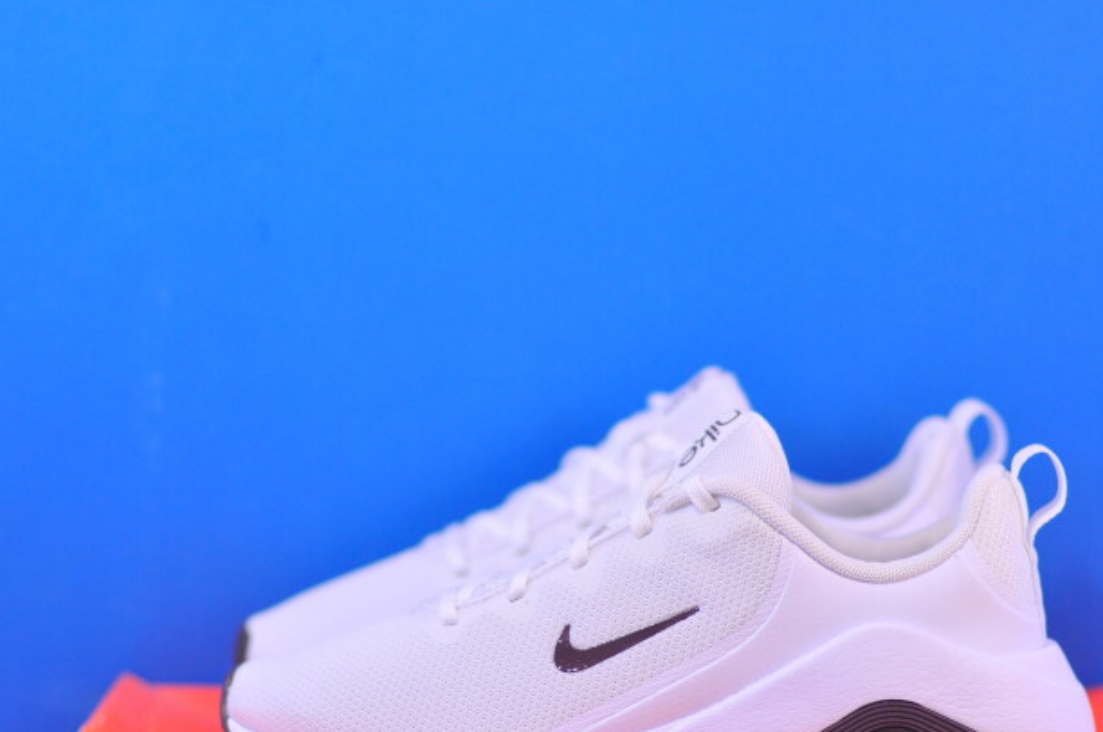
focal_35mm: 98
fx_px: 2998
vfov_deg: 13.9
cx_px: 609
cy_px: 443
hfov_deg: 20.8
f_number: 2.2
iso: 250
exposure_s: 1/320
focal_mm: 50
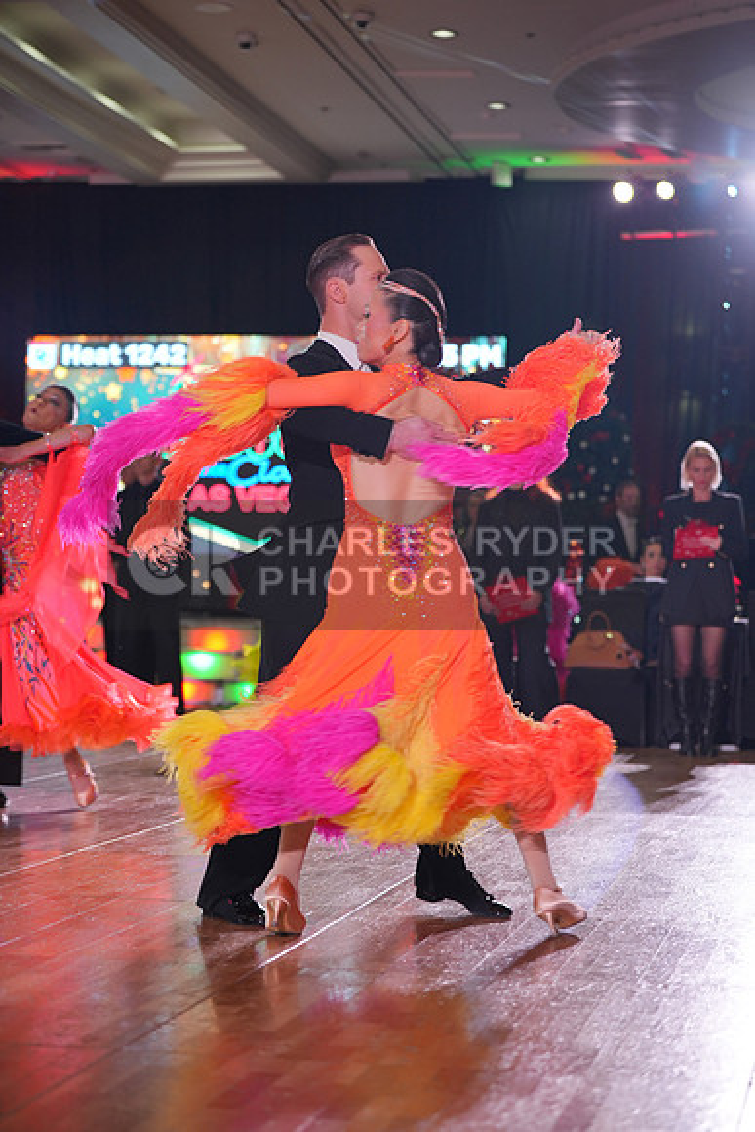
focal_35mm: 79
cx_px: 378
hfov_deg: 17.3
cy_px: 566
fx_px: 2484
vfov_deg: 25.7
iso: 800
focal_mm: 79
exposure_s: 1/400
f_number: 2.8
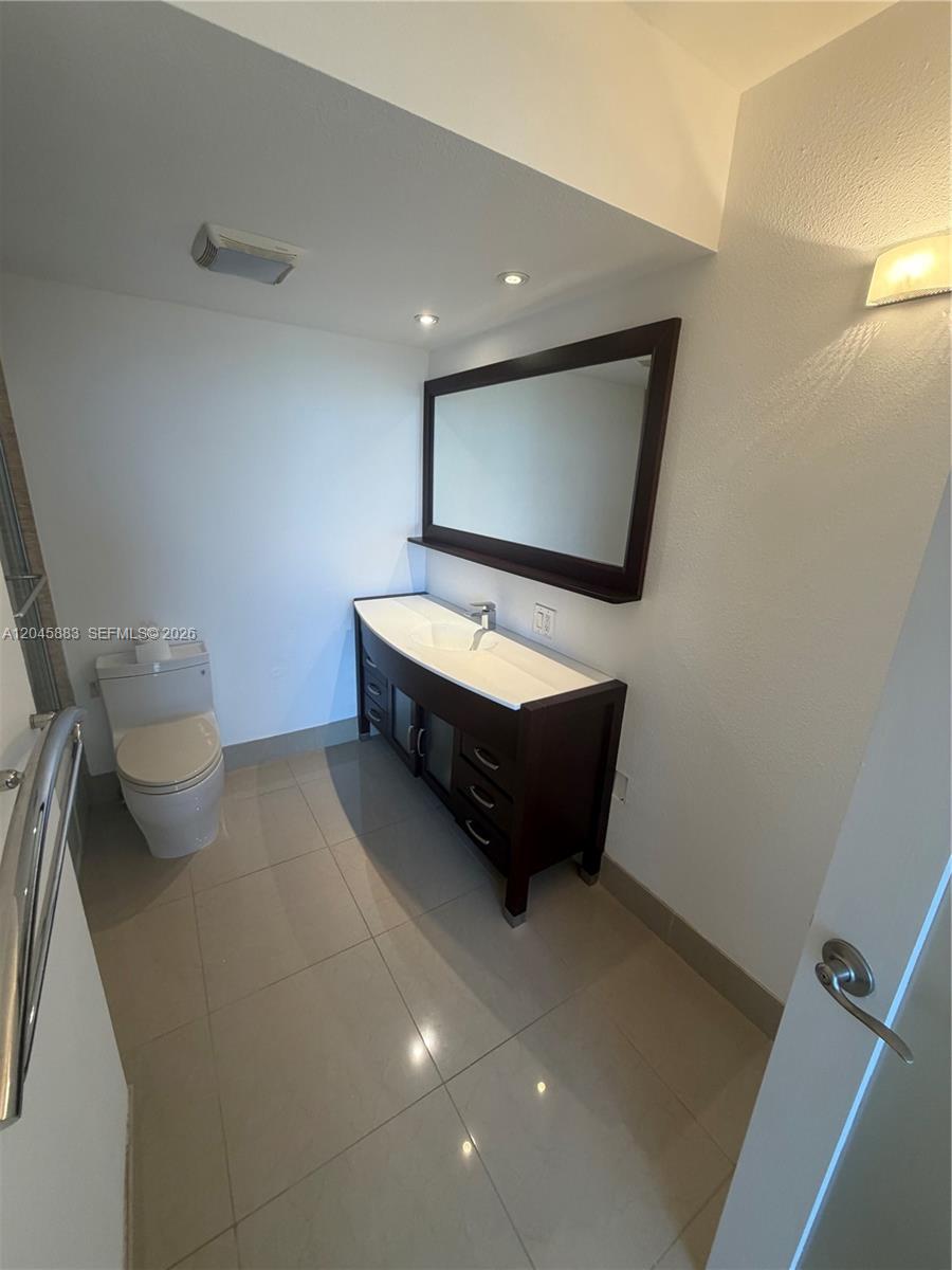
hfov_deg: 85.7
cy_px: 635
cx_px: 476
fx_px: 513
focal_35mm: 14
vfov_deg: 102.1
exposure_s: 1/120
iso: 200
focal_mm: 2.22
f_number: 2.2
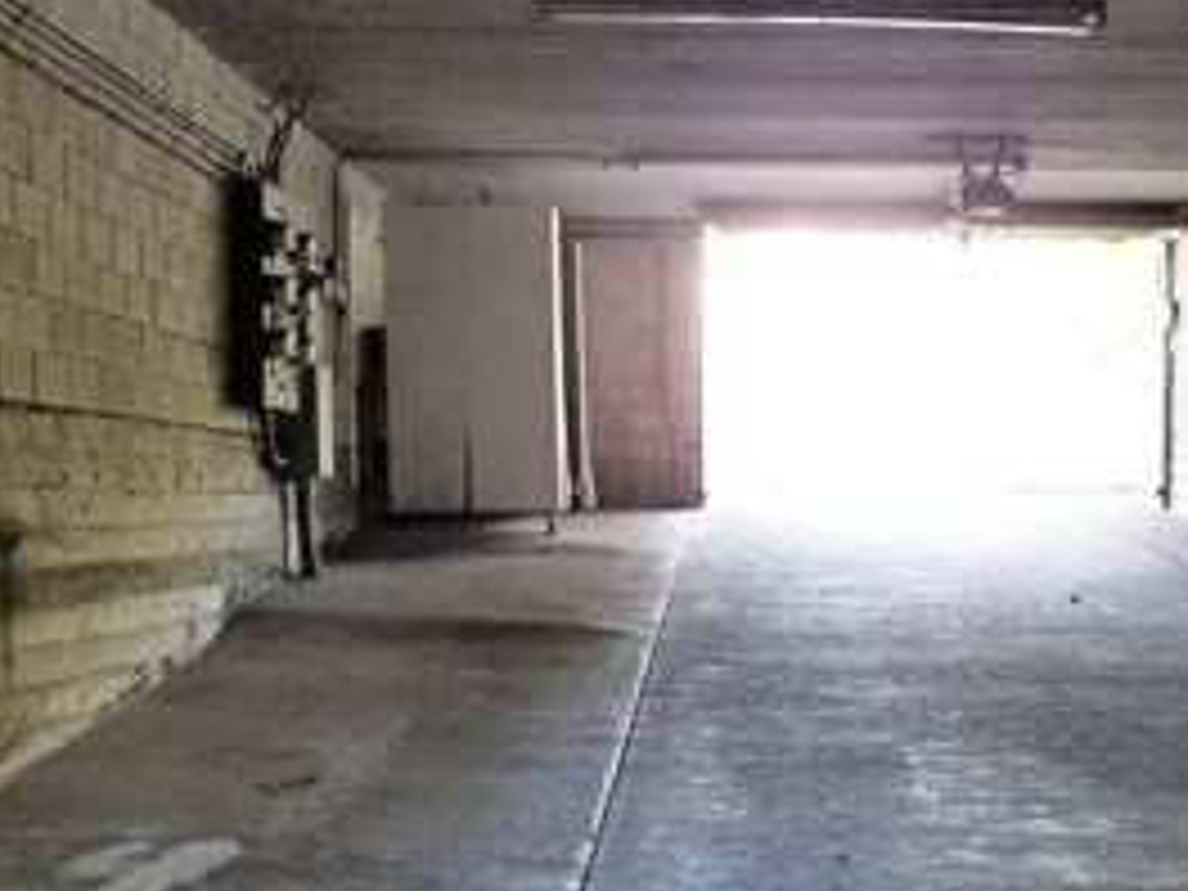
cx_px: 819
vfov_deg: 23.1
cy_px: 639
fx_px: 2162
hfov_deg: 30.4
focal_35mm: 63
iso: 200
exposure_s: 1/40
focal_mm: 4.25
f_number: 1.7
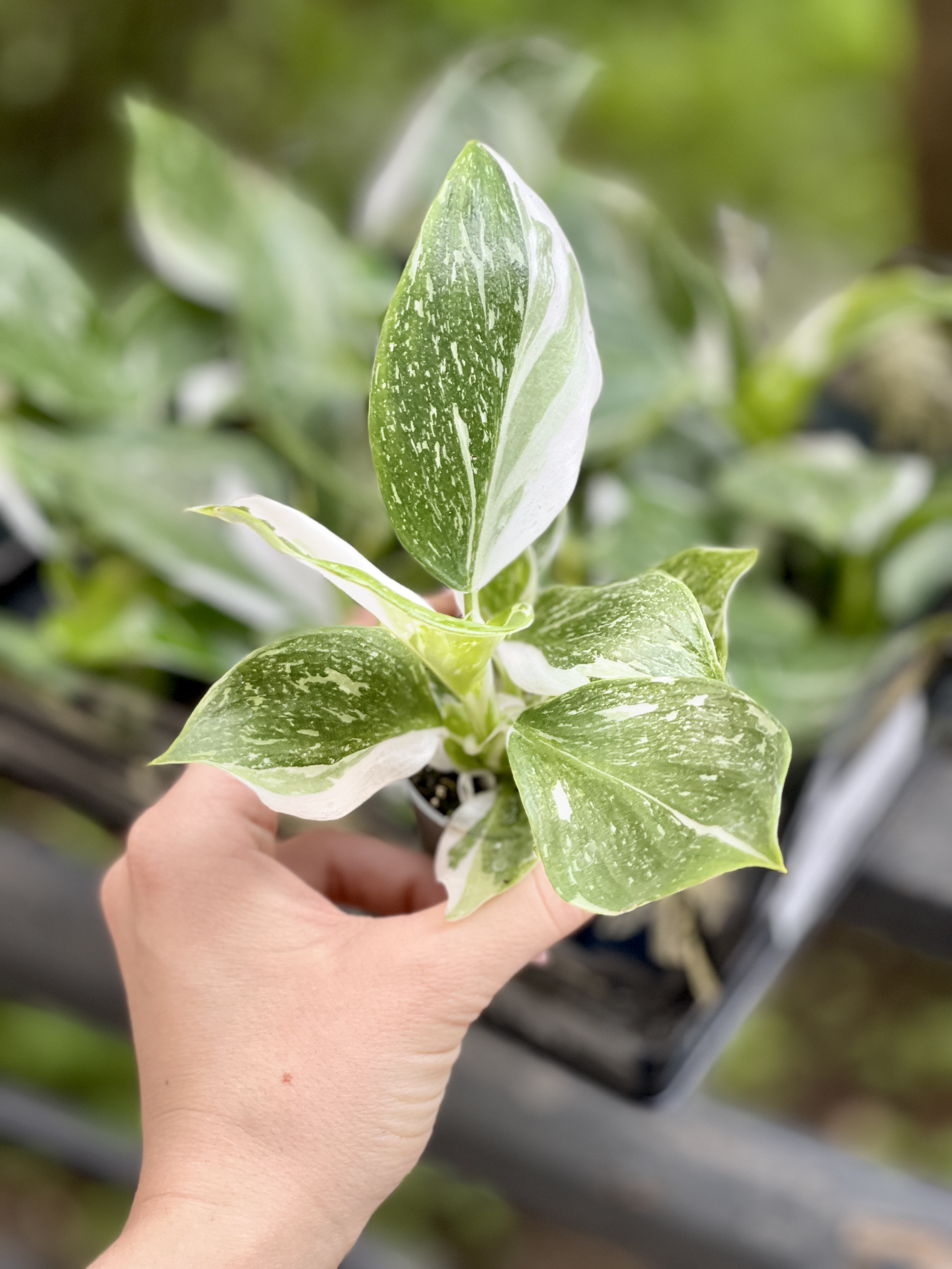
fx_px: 2347
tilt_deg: -42.7
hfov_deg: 22.9
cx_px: 476
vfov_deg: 30.3
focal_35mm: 64
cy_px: 634
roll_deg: +2.8
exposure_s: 1/121
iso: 125
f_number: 2.2
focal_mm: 7.5
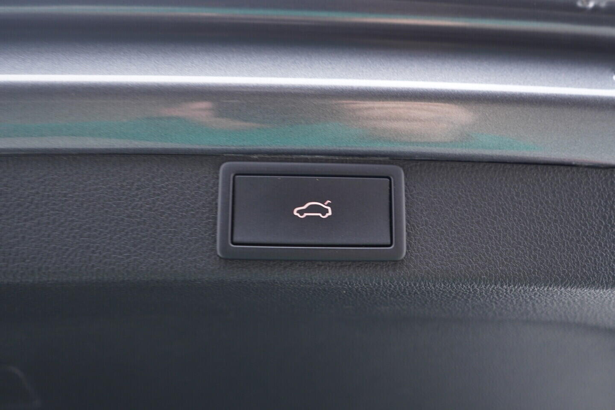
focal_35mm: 36
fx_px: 615
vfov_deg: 36.9
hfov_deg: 53.1
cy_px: 205
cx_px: 308
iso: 320
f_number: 2.8
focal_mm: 24
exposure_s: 1/40
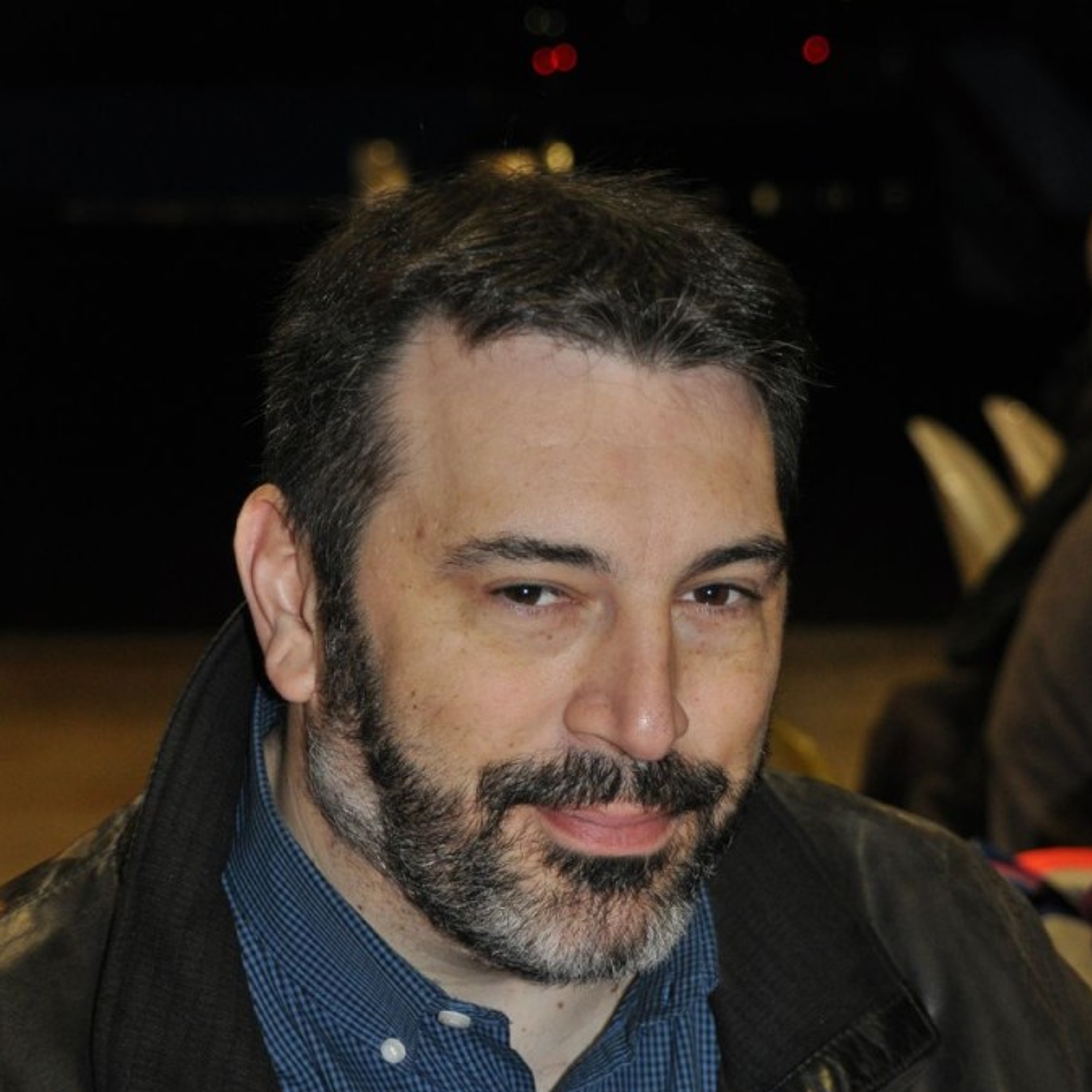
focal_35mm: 116
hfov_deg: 15.0
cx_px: 548
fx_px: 4140
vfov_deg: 15.0
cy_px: 778
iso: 800
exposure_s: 1/60
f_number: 5
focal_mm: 60
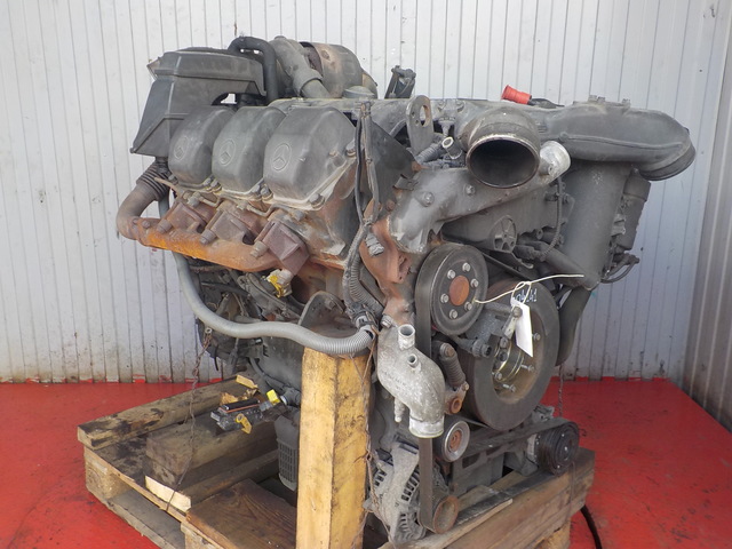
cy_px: 274
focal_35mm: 30
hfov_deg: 60.0
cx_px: 366
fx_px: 634
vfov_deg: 46.8
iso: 125
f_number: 3.3
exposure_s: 1/50
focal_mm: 4.1
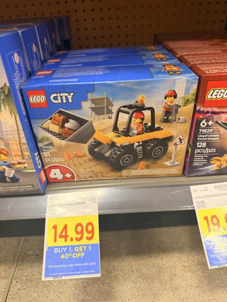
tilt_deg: -33.9
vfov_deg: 71.6
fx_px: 210
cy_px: 151
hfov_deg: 56.8
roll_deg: +4.0
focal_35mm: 24
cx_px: 114
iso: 200
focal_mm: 6.76
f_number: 1.78
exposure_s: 1/42
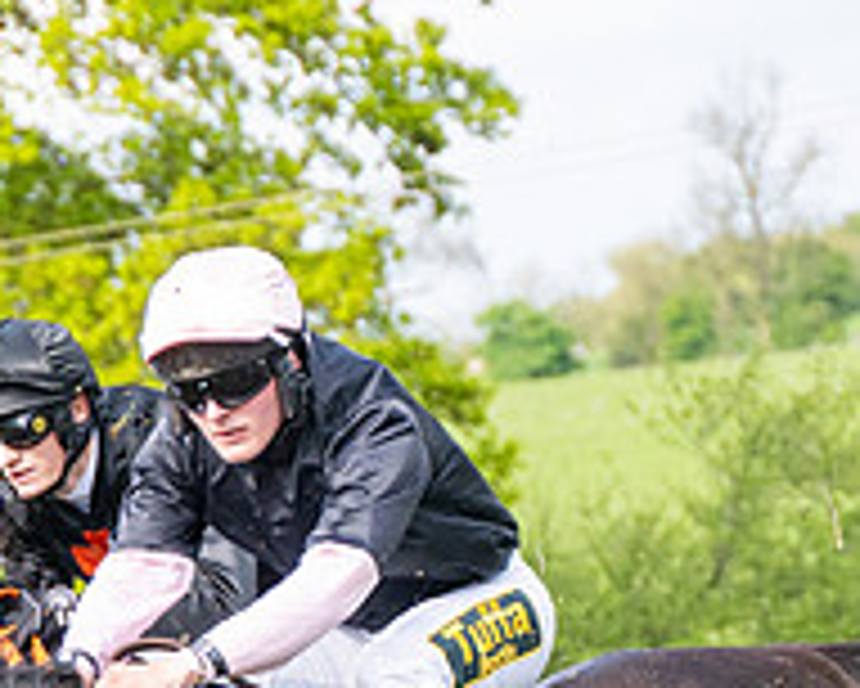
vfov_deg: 3.2
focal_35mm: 488
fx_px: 12427
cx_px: 378
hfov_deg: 4.0
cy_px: 886
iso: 400
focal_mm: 98
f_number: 4
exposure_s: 1/1600
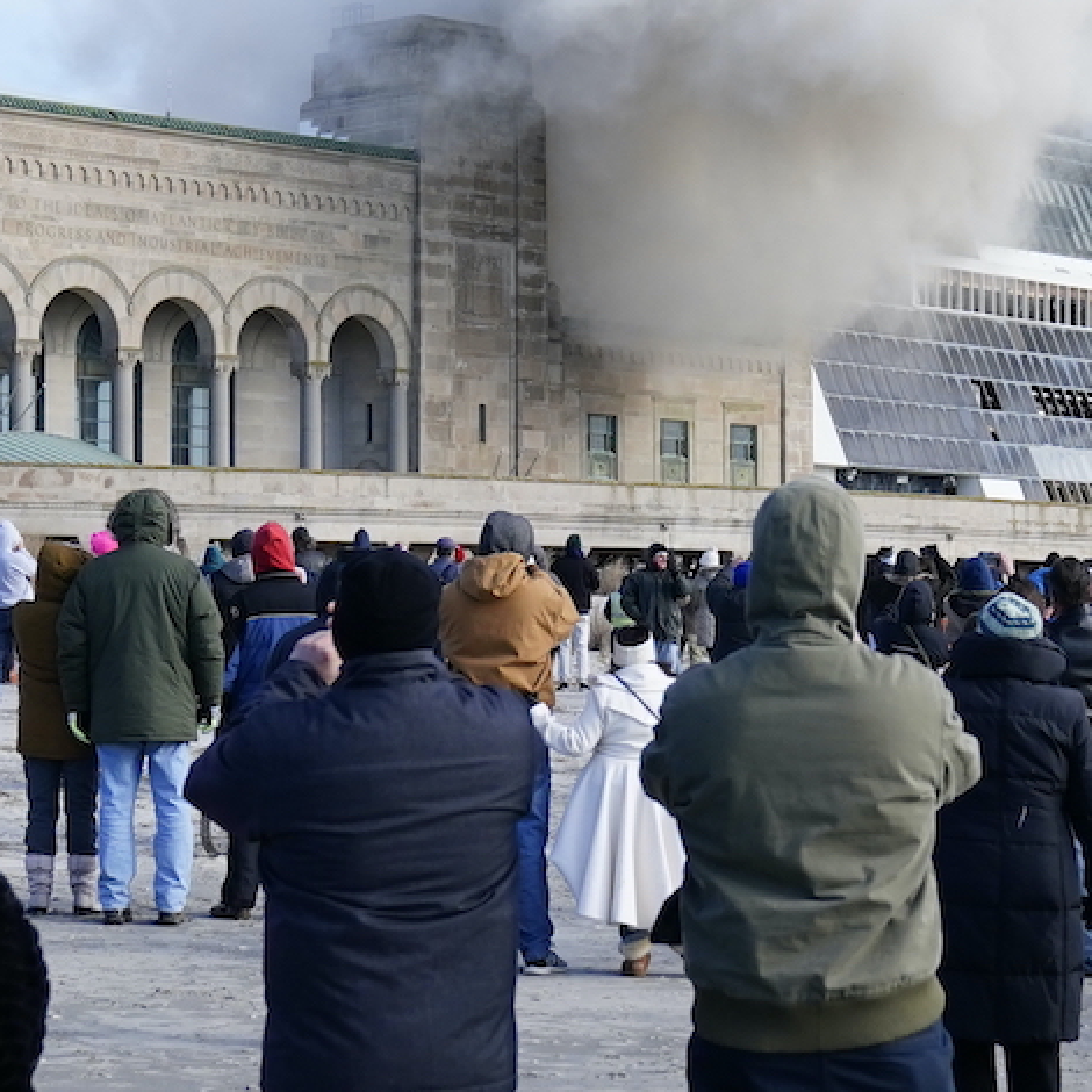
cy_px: 440
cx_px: 890
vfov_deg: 15.5
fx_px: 3997
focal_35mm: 112
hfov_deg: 15.4
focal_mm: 31
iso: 640
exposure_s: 1/3200
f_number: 4
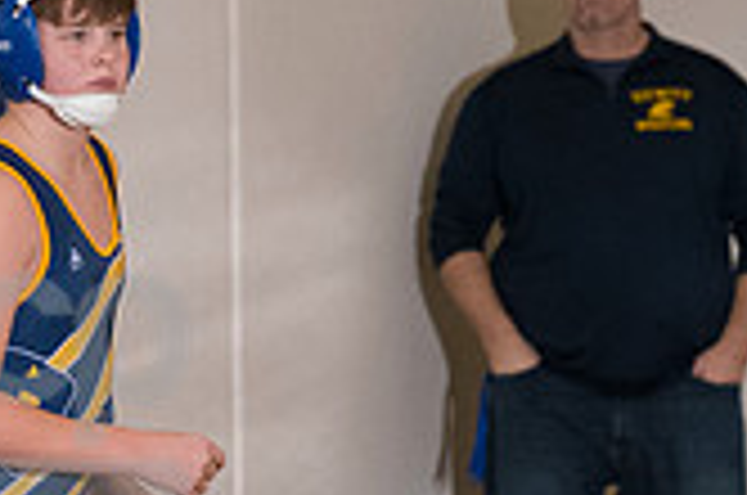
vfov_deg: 1.5
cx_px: 54
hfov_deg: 2.3
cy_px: 400
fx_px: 18991
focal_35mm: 917
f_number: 5.6
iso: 2000
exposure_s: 1/250
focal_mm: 175
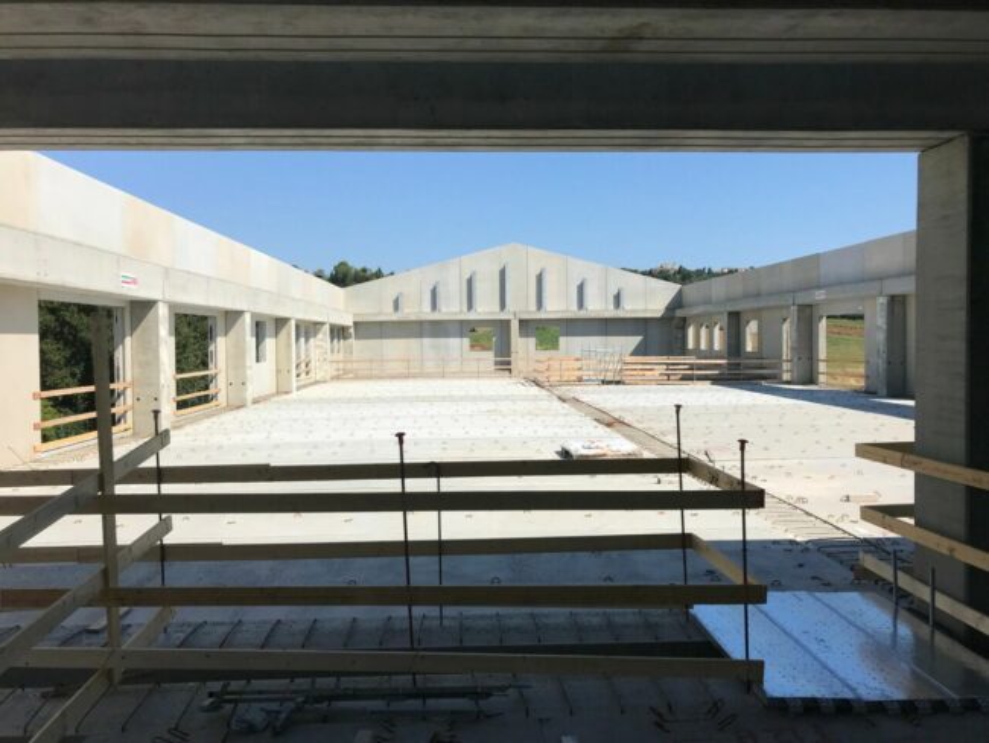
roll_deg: +1.4
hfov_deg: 63.4
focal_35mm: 28
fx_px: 800
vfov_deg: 49.8
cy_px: 372
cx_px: 494
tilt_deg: -1.3
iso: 20
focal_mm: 3.99
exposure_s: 1/3831
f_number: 1.8
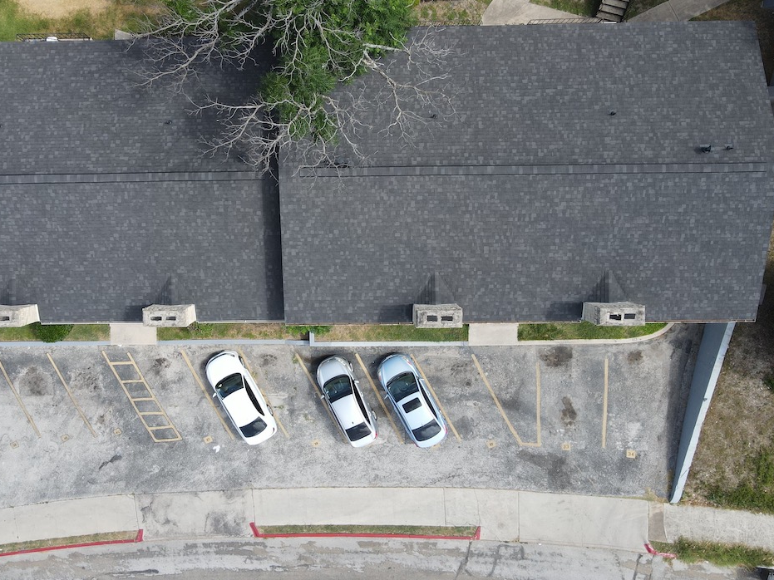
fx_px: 738
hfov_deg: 55.1
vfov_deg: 42.7
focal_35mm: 33
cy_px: 234
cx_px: 321
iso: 100
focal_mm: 4.5
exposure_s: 1/240
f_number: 2.8
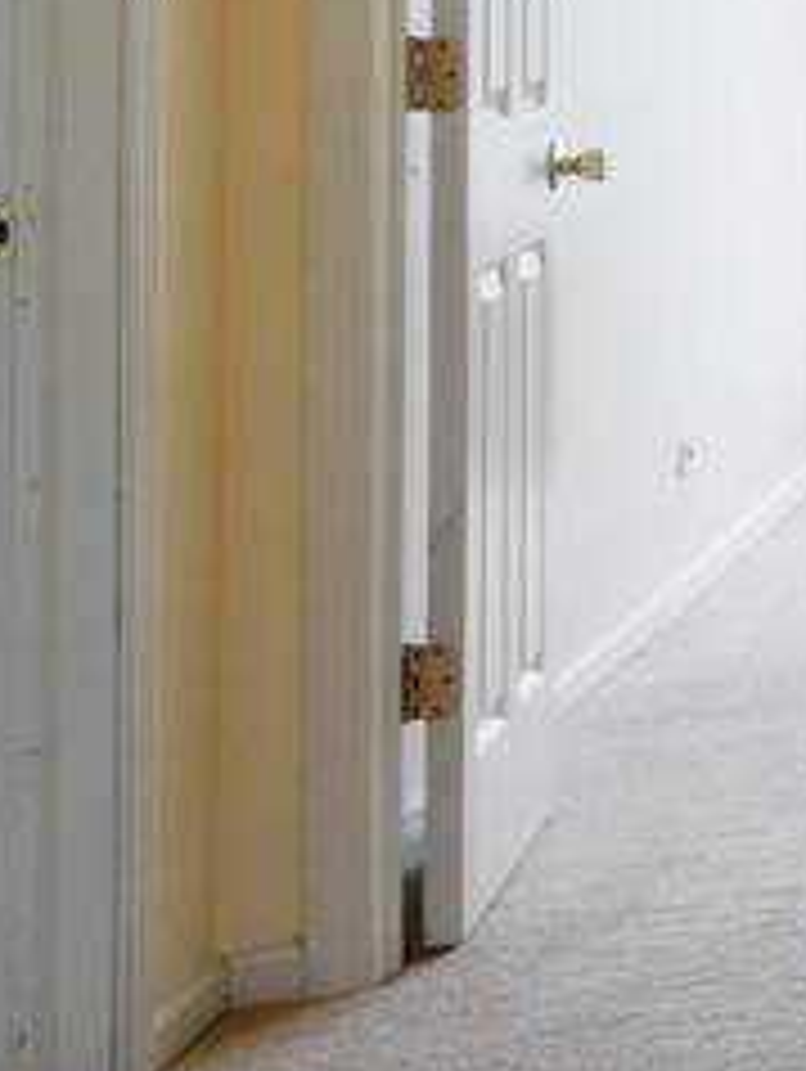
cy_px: -50
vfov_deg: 19.3
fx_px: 3037
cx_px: 3400
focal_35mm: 98
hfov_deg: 7.7
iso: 200
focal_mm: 10
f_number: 9.5
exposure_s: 1/1.43
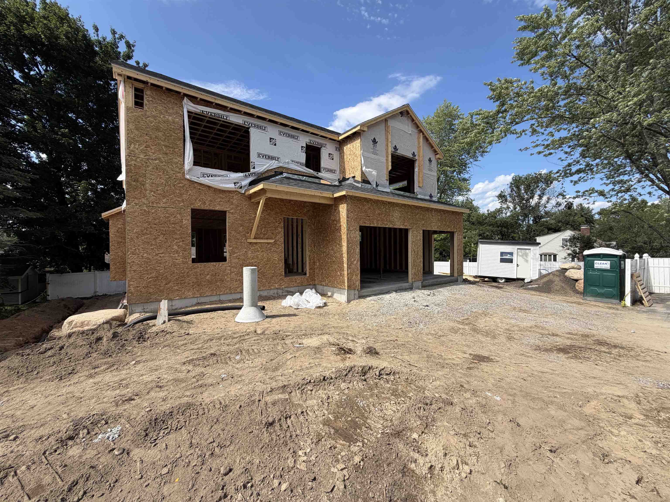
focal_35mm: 14
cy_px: 251
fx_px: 271
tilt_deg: -0.1
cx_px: 335
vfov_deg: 85.7
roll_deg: +1.2
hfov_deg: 102.1
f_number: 2.2
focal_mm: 2.22
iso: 25
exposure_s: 1/770
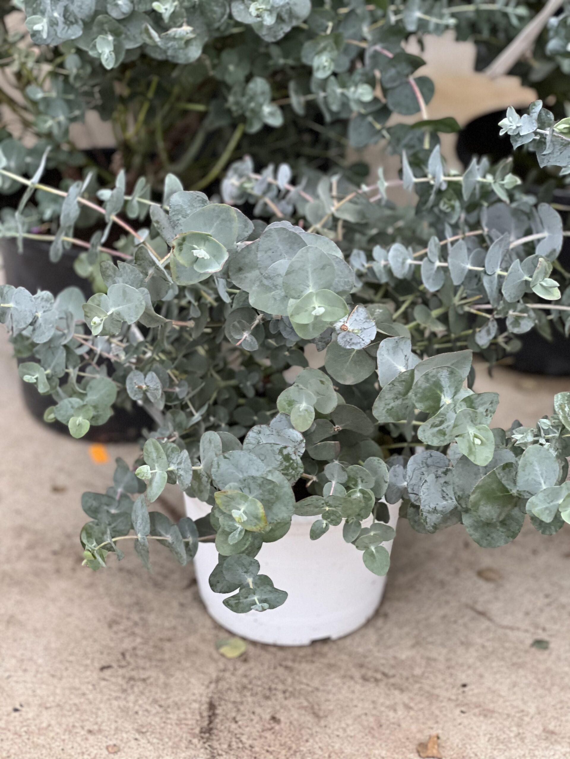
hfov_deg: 19.1
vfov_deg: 25.3
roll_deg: -1.1
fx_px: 1691
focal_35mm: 77
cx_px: 285
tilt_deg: -30.1
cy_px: 380
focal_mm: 9
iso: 250
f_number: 2.8
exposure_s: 1/121
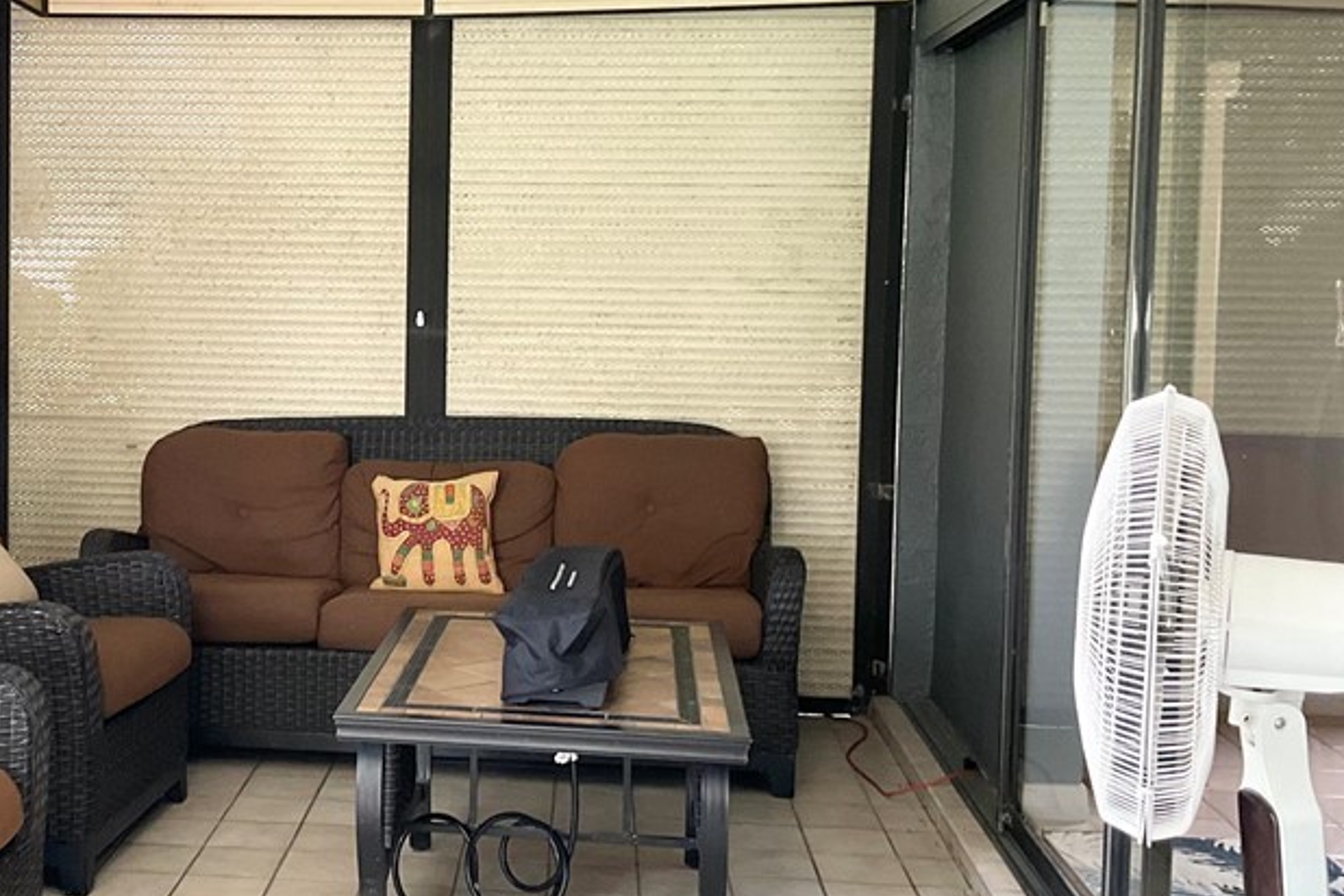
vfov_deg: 27.0
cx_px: 361
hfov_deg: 38.7
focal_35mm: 50
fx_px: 1867
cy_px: 378
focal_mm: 3
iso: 100
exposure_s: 1/60
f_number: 1.8
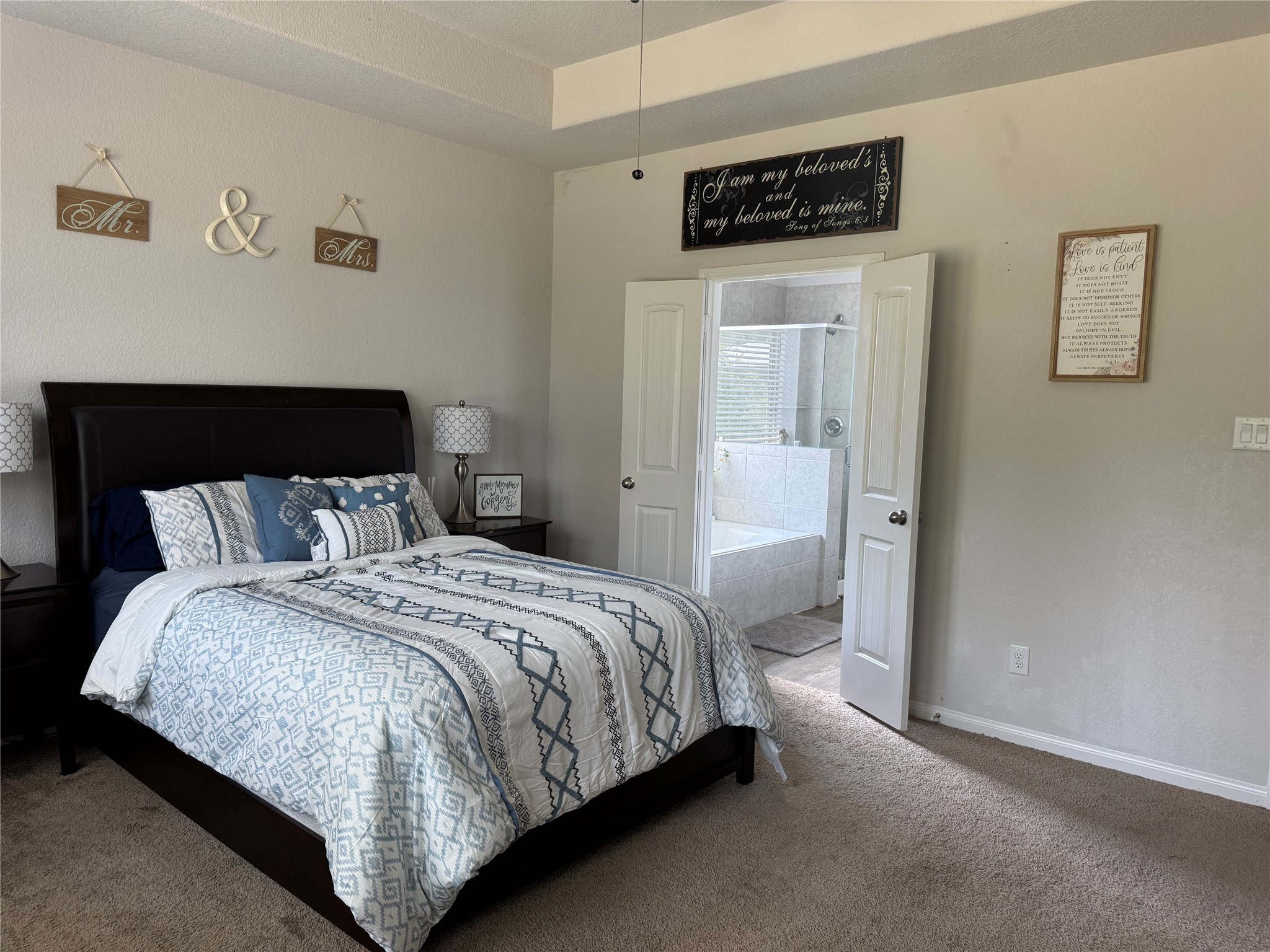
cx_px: 635
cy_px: 476
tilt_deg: -6.6
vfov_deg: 56.8
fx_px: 881
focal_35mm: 24
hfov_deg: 71.6
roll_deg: -1.9
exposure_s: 1/80
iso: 125
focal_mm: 6.76
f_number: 1.78
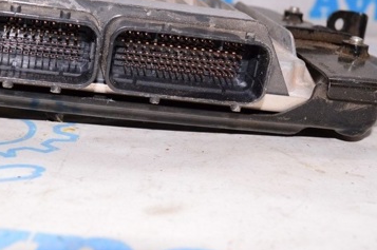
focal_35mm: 62
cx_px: 107
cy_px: 59
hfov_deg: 32.0
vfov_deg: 21.7
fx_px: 647
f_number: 8
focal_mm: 23
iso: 1600
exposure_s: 1/160
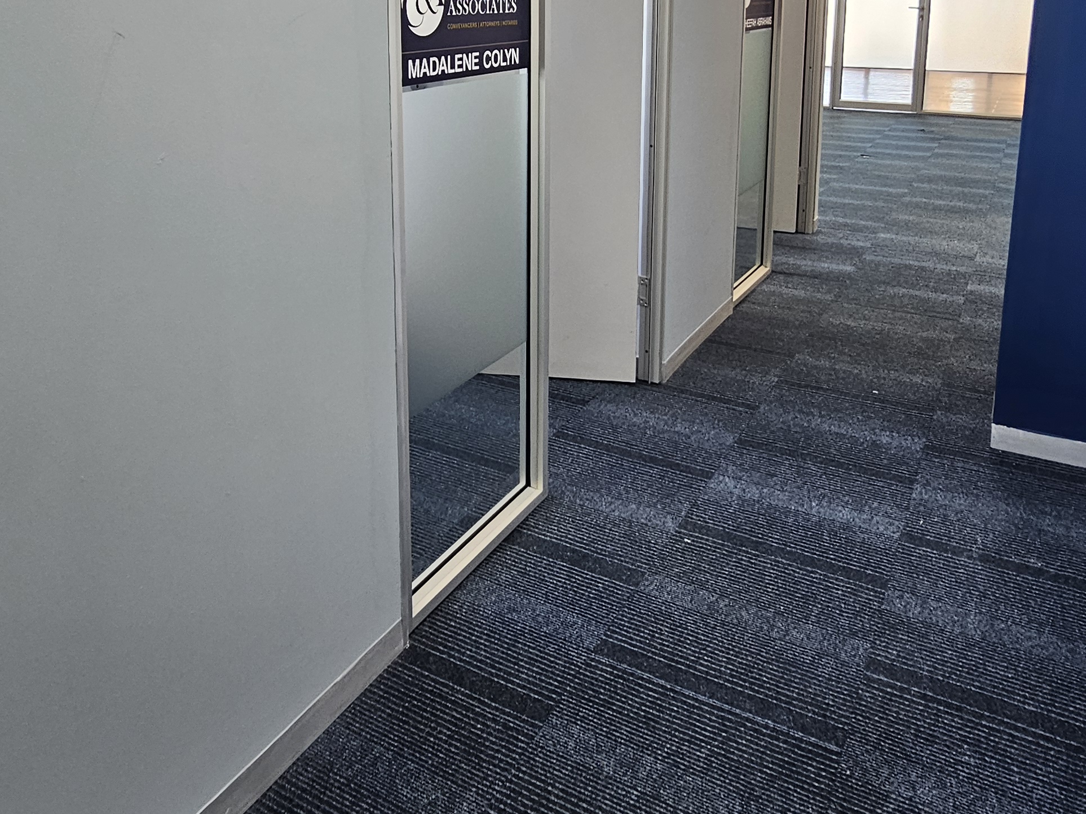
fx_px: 847
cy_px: 139
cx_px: 505
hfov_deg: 65.3
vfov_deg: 47.9
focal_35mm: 27
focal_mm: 2.2
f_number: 2.2
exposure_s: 1/50
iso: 125
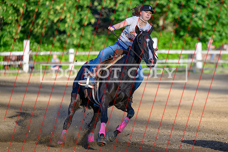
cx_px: 130
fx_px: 1222
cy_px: 69
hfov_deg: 10.7
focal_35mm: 193
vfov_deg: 7.1
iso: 360
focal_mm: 150
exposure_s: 1/2500
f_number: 2.8
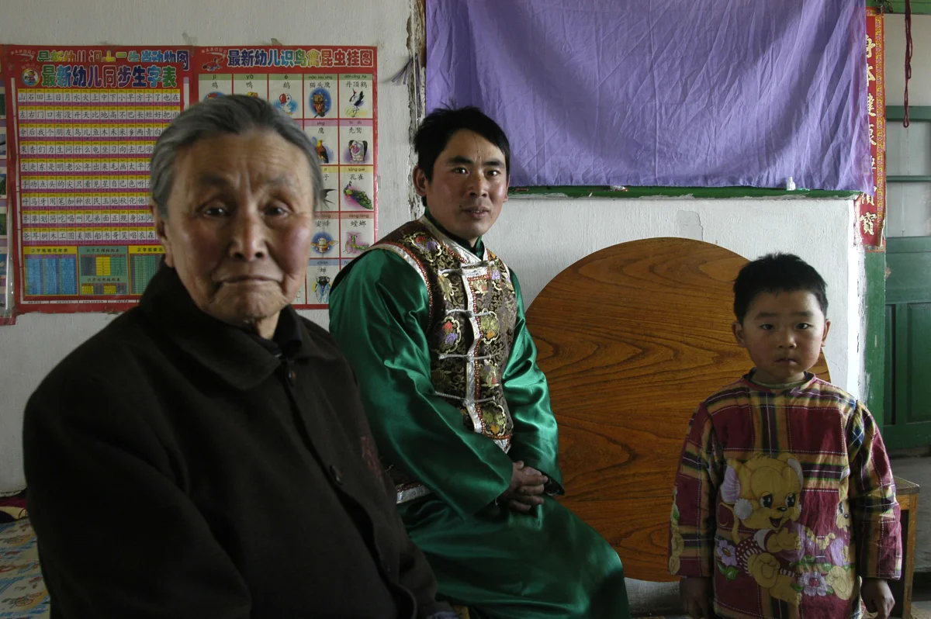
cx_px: 466
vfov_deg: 43.5
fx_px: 775
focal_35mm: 30
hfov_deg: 62.0
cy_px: 310
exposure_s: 1/40
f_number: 4.5
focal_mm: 20
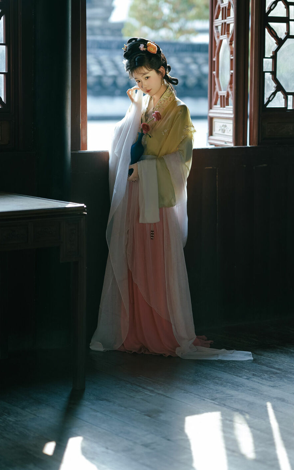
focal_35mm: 96
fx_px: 1231
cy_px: 216
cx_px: 154
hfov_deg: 13.6
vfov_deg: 21.6
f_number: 1.6
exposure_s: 1/250
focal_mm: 85
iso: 125
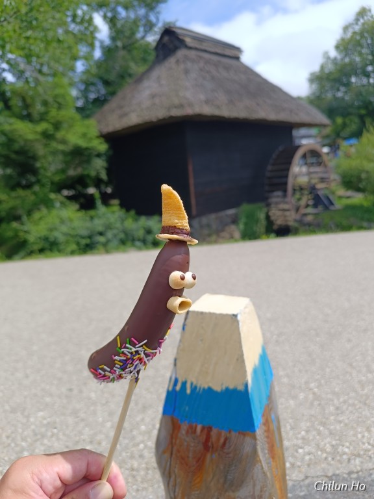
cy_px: 250
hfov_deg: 56.8
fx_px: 346
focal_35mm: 24
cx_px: 187
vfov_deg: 71.6
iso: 52
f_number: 1.65
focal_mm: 6.14
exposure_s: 1/583
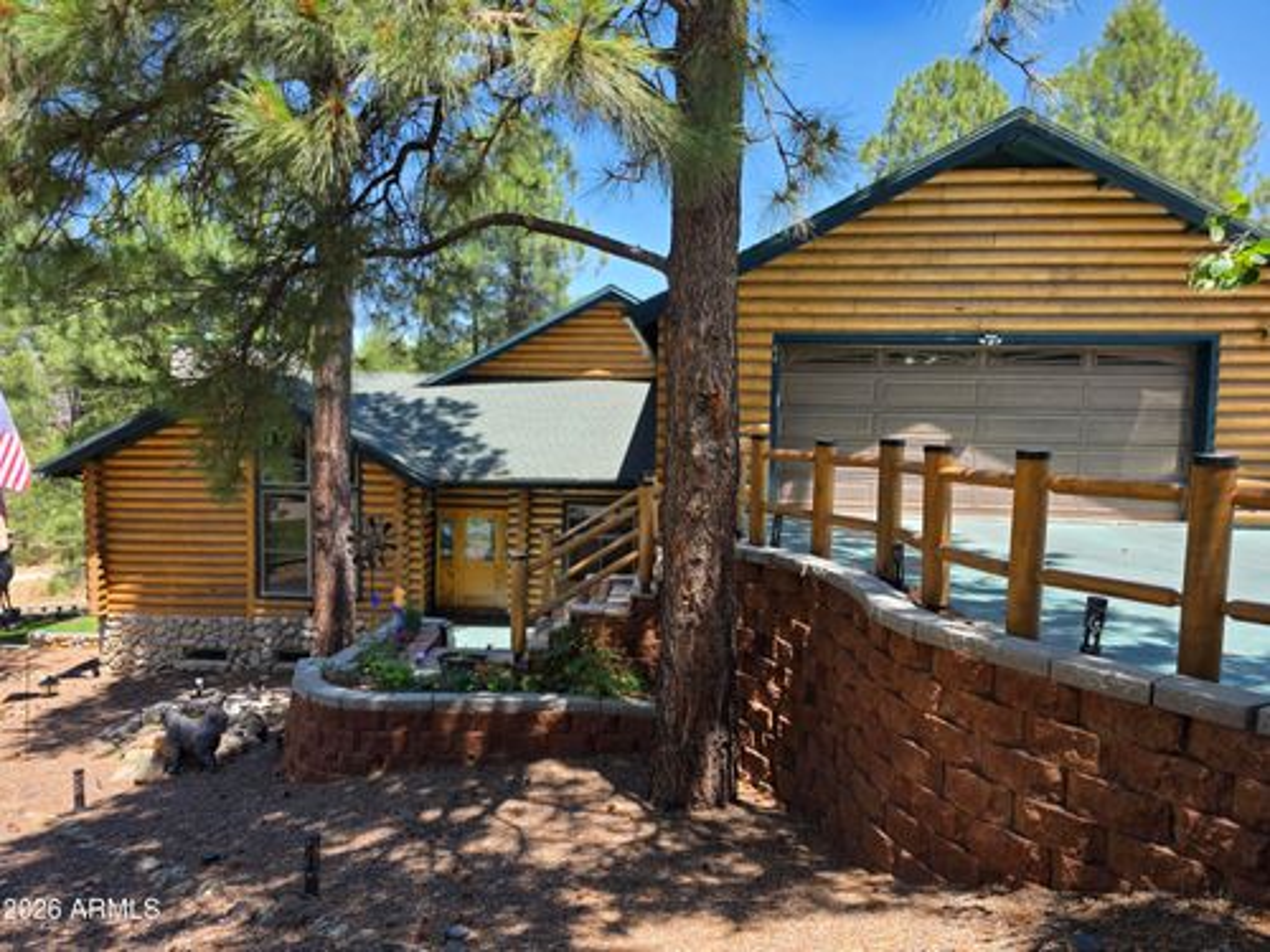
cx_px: 635
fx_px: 844
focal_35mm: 23
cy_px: 476
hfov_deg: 73.9
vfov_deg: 58.9
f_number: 1.7
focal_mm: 6.3
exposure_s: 1/1265
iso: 80
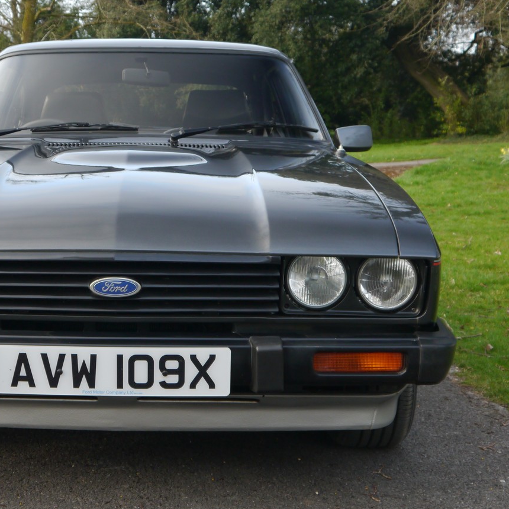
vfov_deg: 25.0
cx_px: 145
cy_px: 263
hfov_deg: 24.8
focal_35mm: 69
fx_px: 1148
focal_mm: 21
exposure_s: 1/60
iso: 250
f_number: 4.3
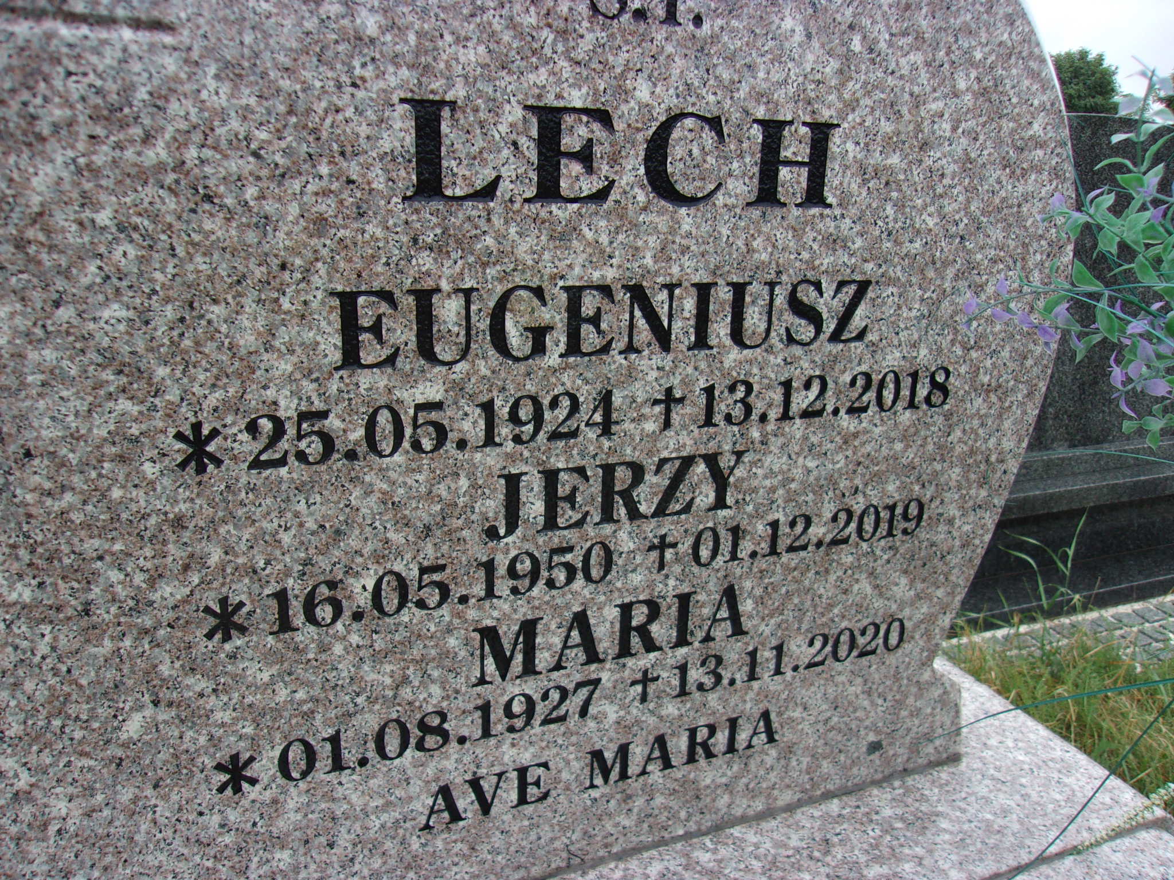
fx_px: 916
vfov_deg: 51.4
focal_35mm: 27
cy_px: 440
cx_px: 587
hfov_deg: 65.3
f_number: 3
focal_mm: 4.9
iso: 80
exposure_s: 1/170
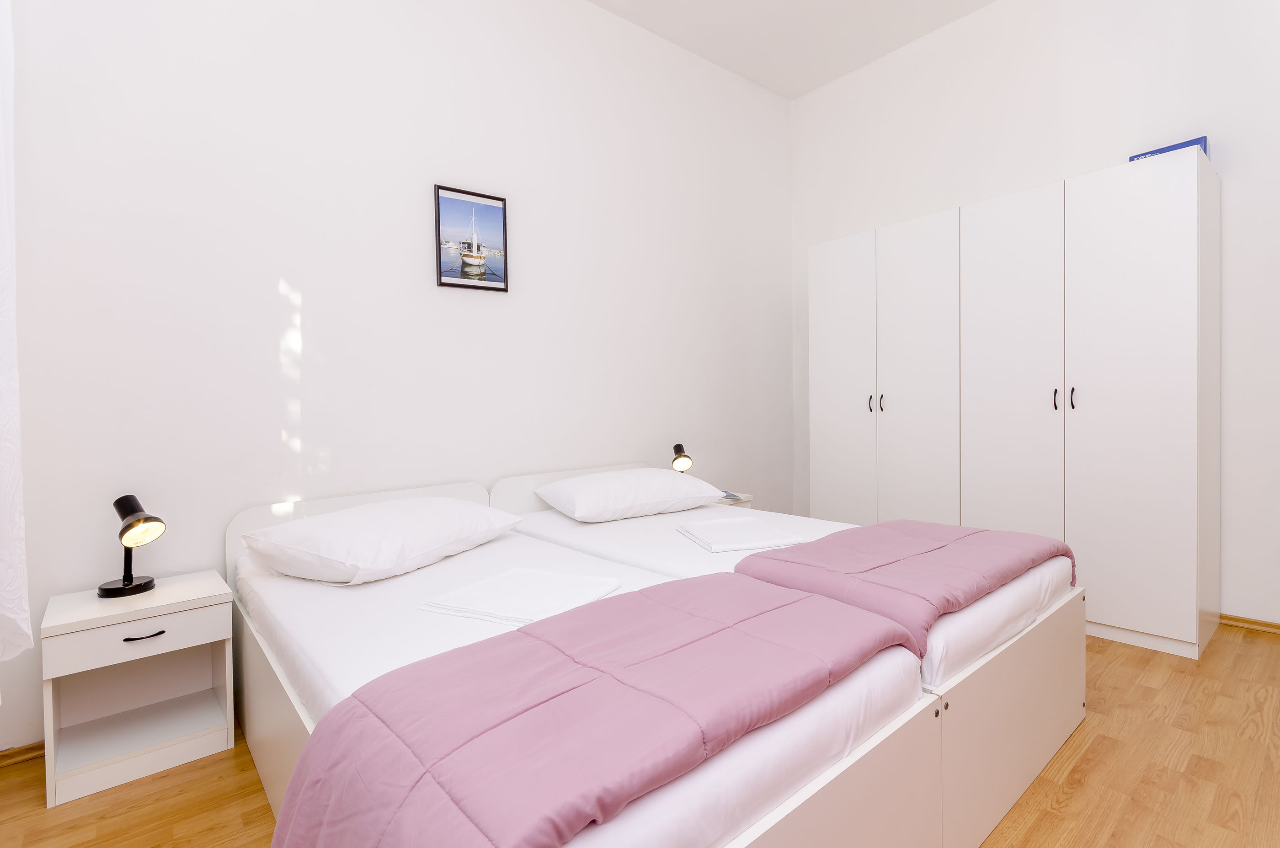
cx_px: 640
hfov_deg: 95.1
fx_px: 585
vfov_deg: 71.8
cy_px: 424
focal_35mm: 16
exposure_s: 1/160
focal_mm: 11
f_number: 9
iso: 250
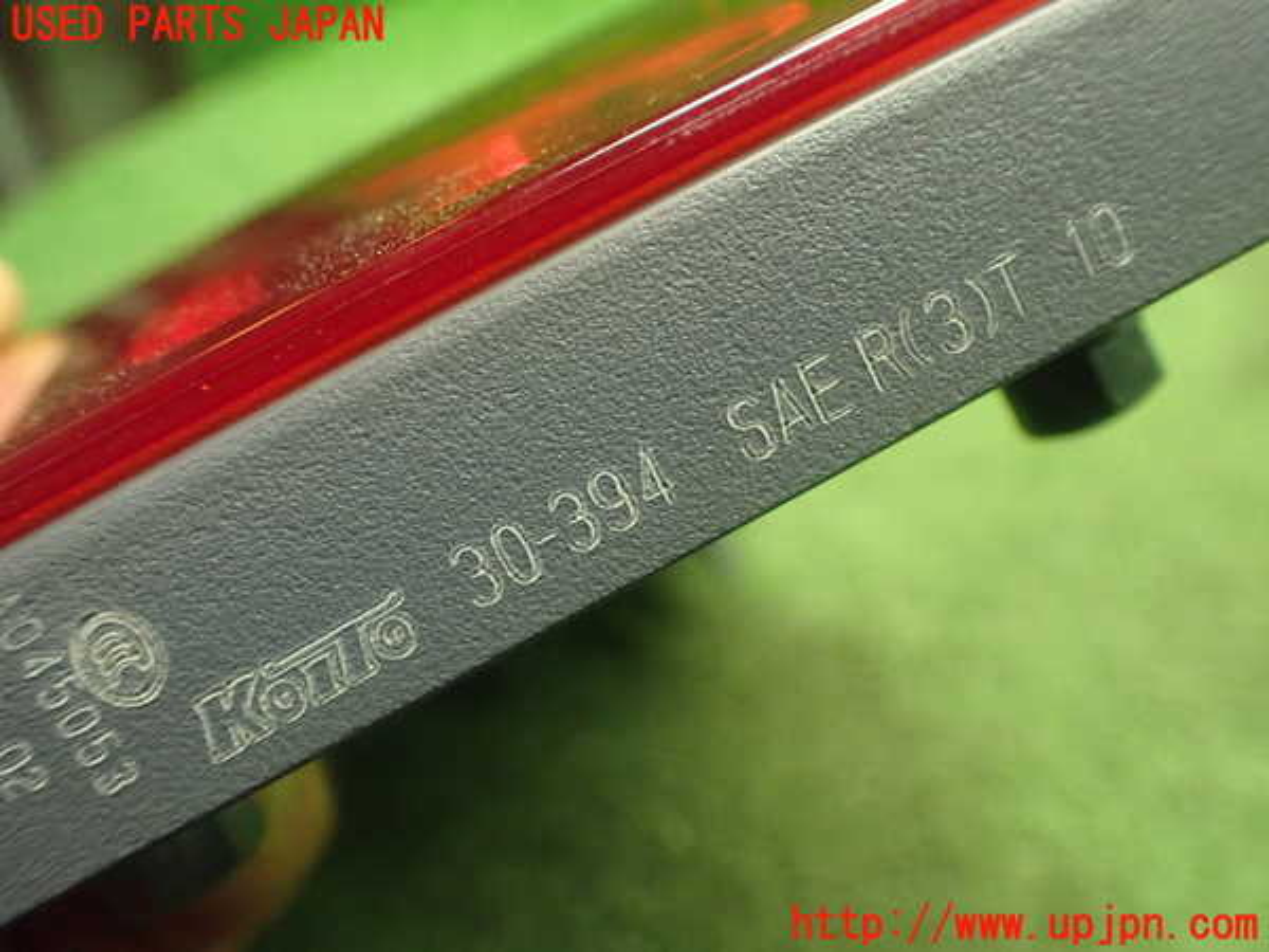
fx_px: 1100
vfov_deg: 46.8
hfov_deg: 60.0
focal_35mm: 30
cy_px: 476
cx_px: 634
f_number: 2.3
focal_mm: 5.4
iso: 800
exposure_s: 1/50
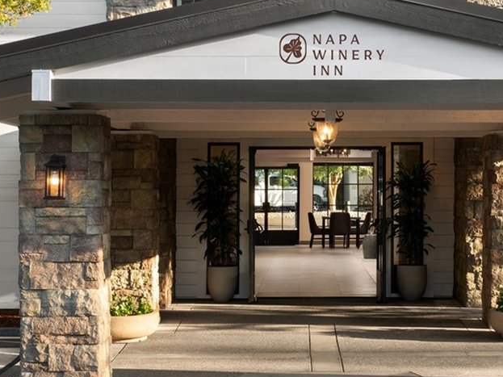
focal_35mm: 90
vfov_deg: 16.4
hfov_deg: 21.7
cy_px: 172
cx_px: 342
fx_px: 1308
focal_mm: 50
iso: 500
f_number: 16
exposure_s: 1/15
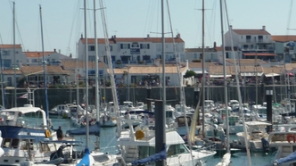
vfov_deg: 8.6
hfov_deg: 15.2
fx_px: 1098
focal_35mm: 140
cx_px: 266
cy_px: 131
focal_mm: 11.7
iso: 100
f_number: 11
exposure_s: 1/160
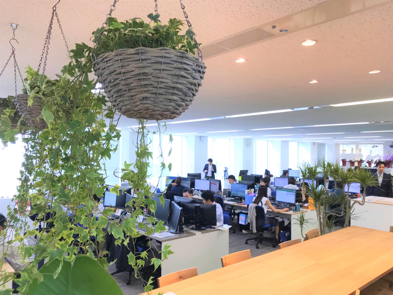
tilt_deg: +1.5
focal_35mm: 28
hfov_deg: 63.4
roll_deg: -0.6
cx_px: 196
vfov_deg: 49.7
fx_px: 318
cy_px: 148
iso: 40
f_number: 1.8
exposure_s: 1/120
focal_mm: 3.99
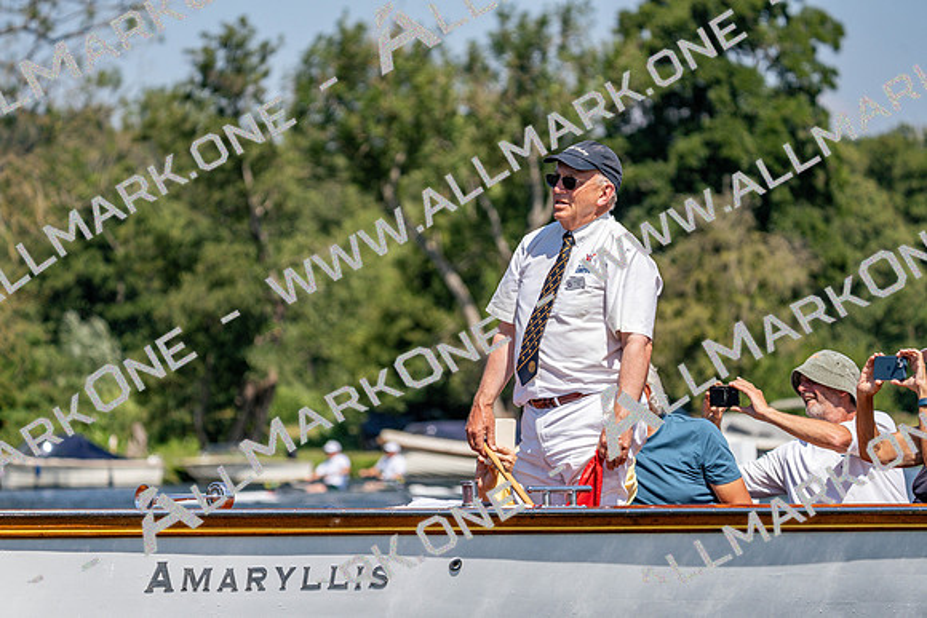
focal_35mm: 200
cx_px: 464
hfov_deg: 10.3
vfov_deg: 6.9
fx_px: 5151
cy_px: 309
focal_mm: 200
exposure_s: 1/2000
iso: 200
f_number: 5.6
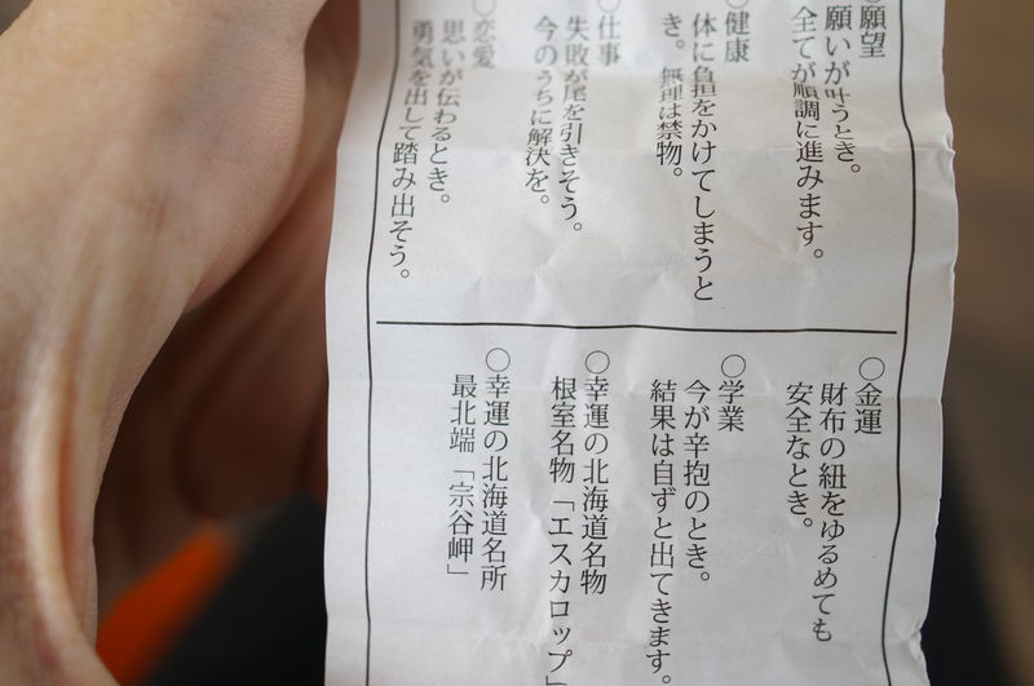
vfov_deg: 36.8
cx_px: 517
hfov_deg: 53.2
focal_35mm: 36
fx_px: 1033
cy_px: 343
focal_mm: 24
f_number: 4
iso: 250
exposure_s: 1/160
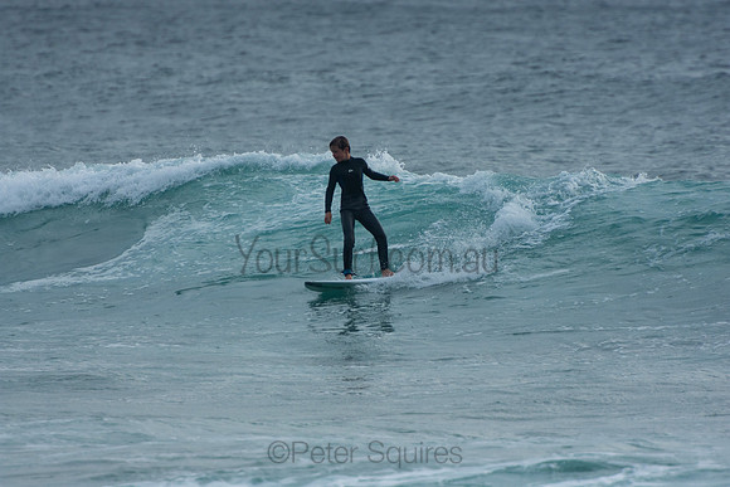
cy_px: 244
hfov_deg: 3.4
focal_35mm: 600
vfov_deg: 2.3
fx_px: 12169
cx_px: 365
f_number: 5.6
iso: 320
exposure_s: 1/1000
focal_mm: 400
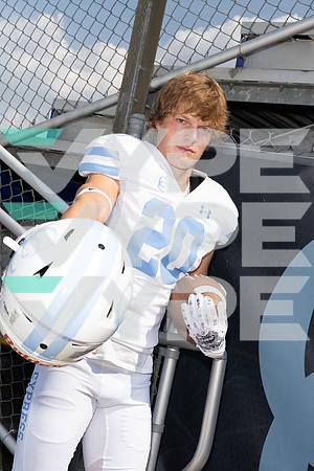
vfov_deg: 33.4
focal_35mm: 60
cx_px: 157
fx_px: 785
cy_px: 236
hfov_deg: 22.6
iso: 125
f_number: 11
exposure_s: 1/250
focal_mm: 60
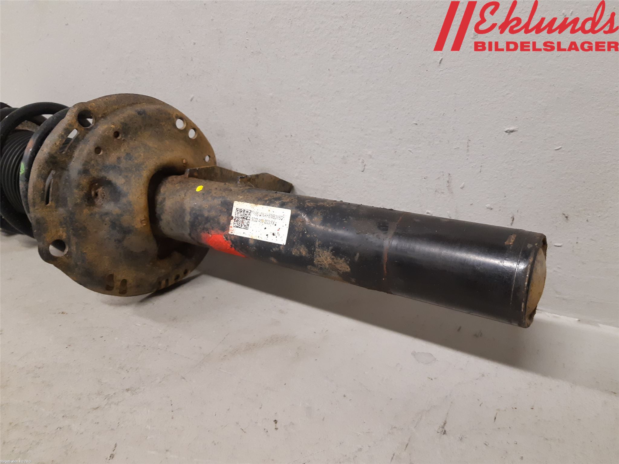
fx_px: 465
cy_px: 232
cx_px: 310
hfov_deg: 67.3
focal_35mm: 26
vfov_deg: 53.1
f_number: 1.7
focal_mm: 3.93
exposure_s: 1/50
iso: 250
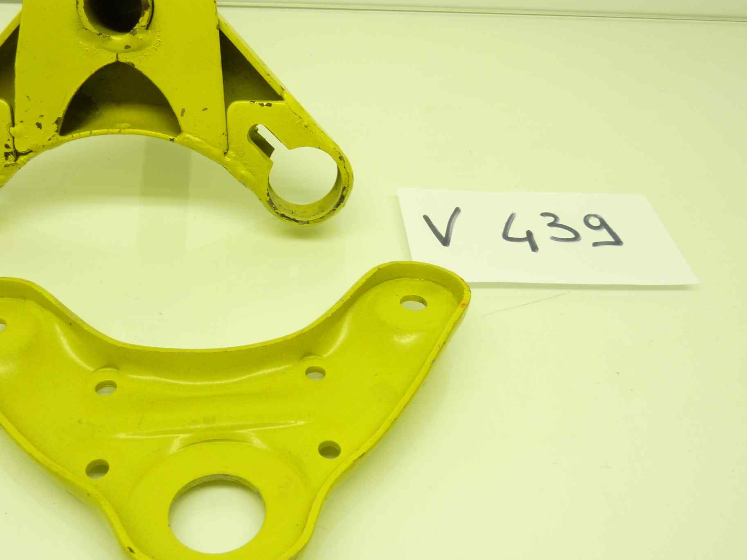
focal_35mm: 35
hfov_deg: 52.4
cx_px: 308
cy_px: 241
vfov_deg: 40.6
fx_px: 755
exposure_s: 1/25
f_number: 3.3
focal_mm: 4.1
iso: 80
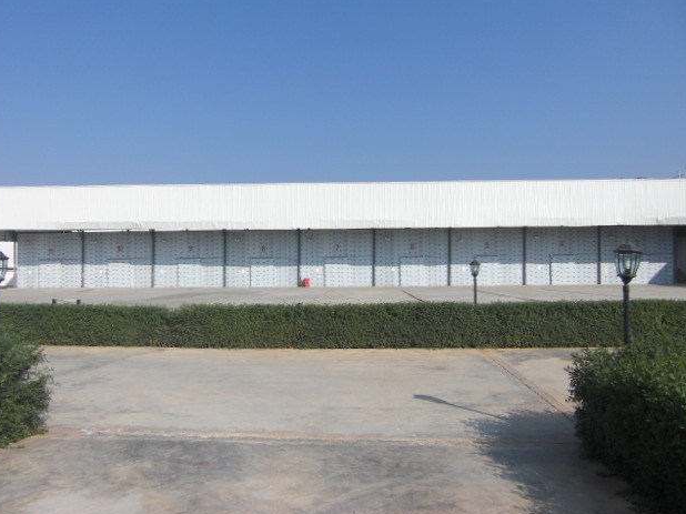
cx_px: 341
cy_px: 261
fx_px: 574
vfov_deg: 48.2
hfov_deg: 61.7
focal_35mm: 29
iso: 50
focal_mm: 4.9
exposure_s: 1/200
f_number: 7
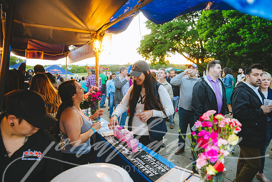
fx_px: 181
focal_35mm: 24
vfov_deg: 53.2
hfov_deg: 73.7
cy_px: 91
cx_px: 136
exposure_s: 1/160
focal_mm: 24
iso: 800
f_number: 3.5
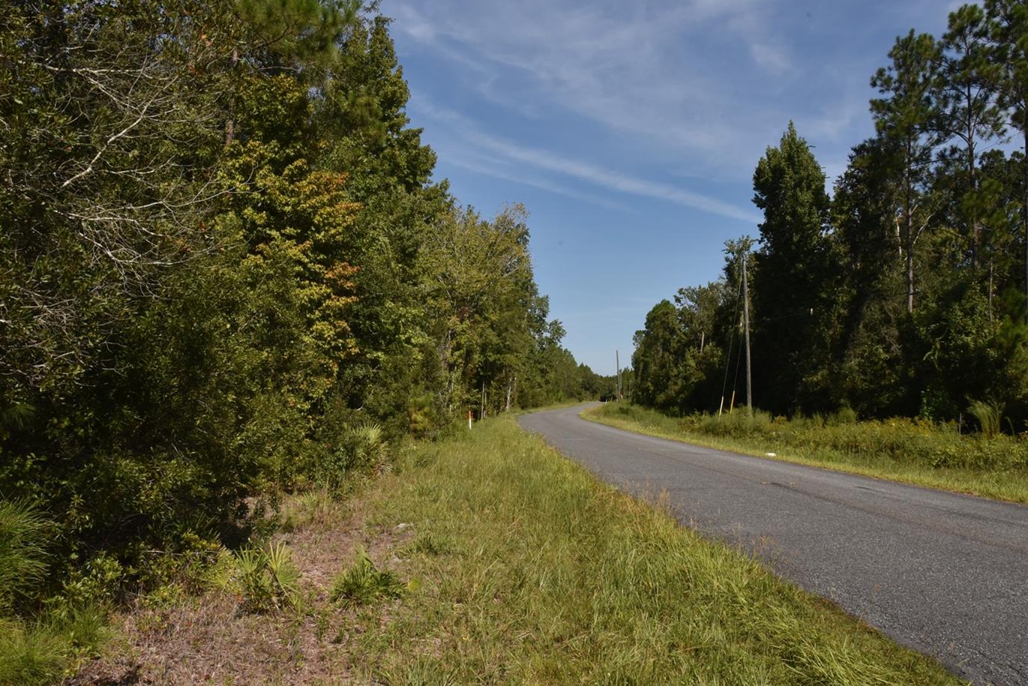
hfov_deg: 65.5
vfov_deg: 46.4
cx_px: 503
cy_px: 371
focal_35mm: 28
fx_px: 800
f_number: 14
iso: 1250
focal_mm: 24
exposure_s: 1/800
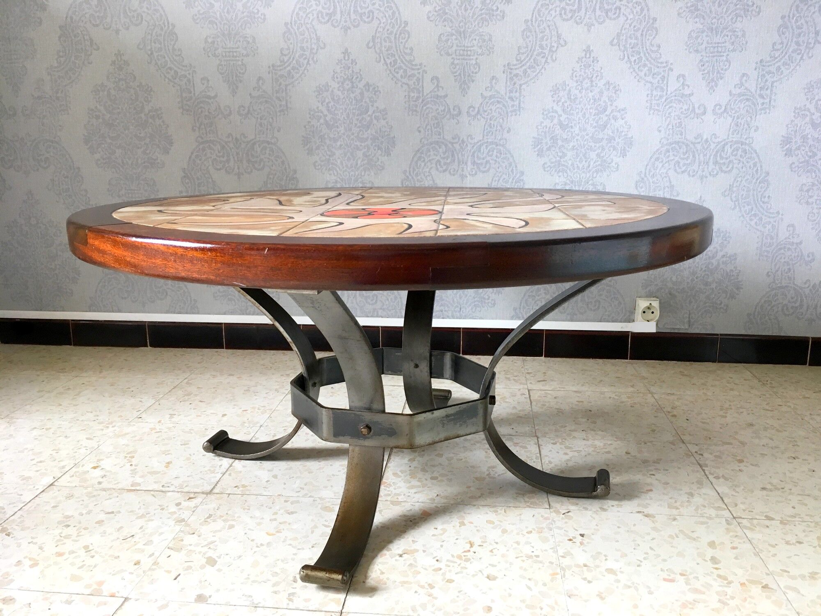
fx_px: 688
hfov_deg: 61.7
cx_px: 410
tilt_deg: -12.8
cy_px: 308
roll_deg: +0.9
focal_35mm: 29
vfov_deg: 48.2
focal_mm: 4.15
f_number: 2.2
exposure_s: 1/33
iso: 50
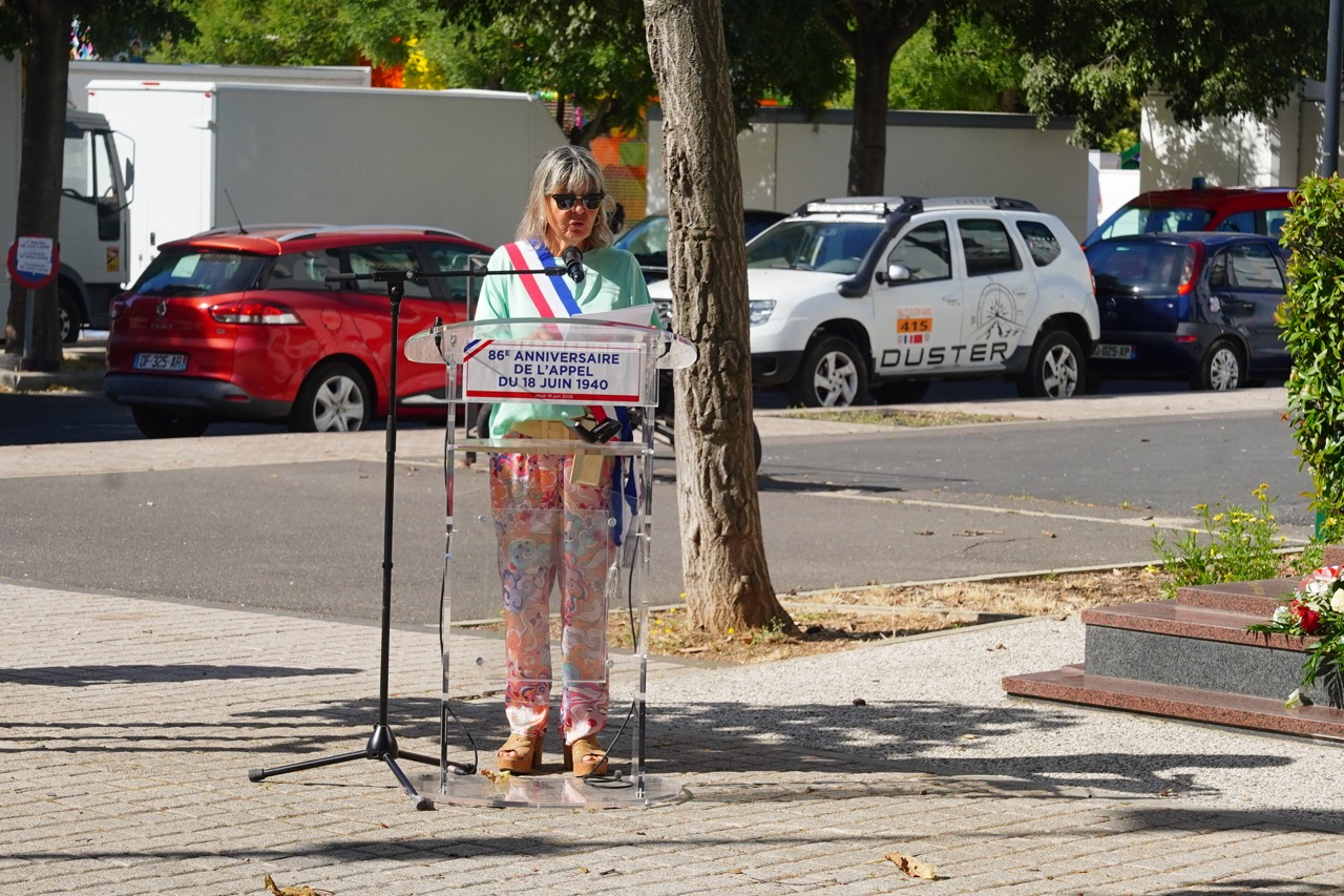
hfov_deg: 19.5
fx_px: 3919
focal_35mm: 105
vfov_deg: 13.0
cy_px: 448
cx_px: 672
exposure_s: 1/1600
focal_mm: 70
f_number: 8
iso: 800
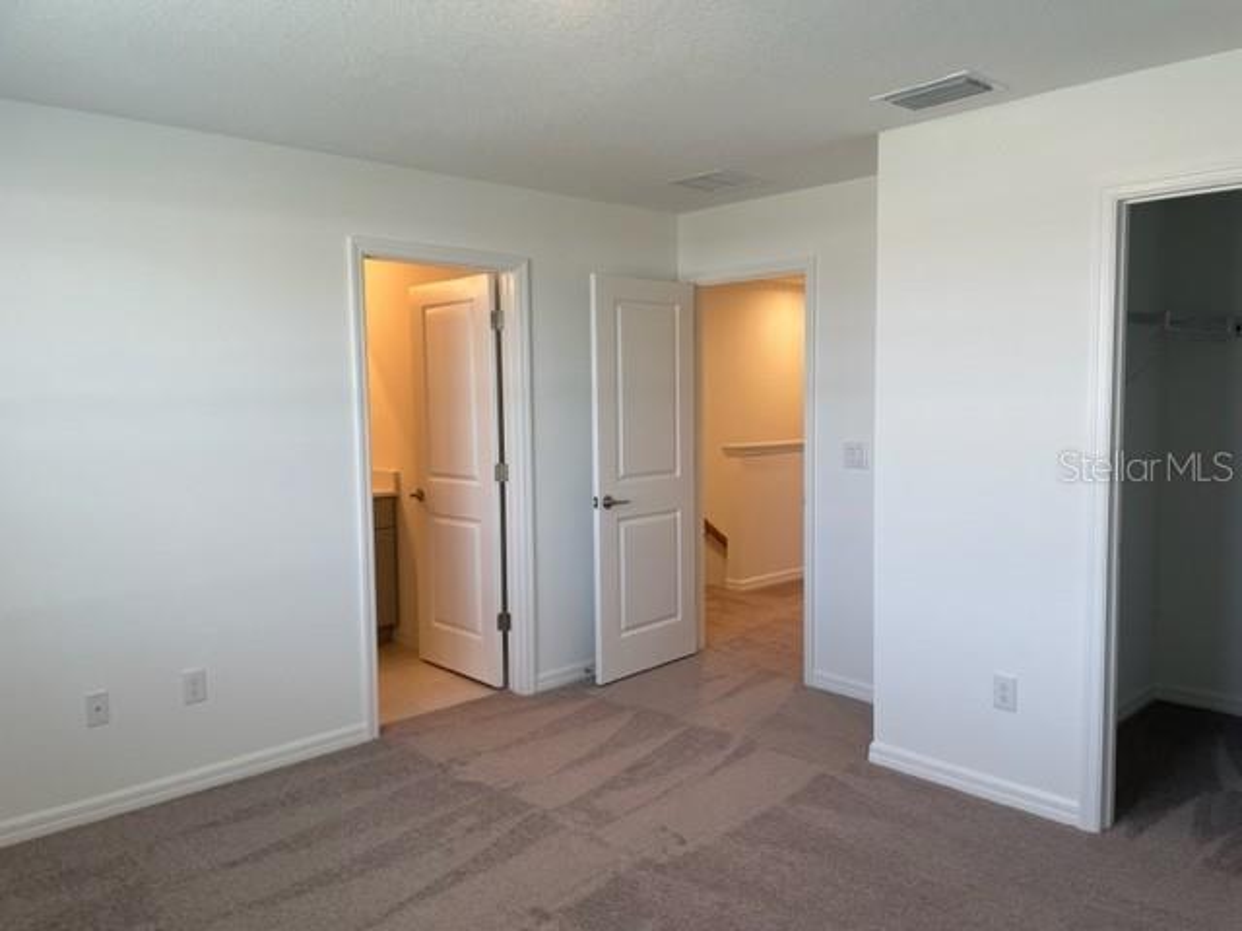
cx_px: 621
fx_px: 933
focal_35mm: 26
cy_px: 466
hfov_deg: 67.3
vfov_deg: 53.1
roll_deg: +0.2
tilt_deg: -5.7
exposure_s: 1/120
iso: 64
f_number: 1.6
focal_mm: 4.2
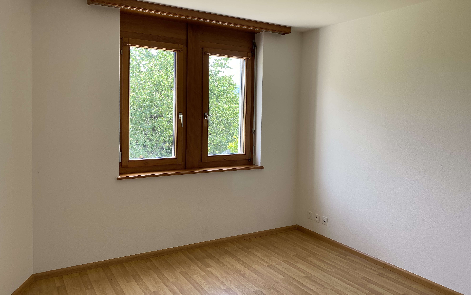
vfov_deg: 44.4
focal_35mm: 28
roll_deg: -1.6
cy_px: 125
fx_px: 359
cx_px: 233
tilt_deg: -1.0
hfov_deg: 66.5
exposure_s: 1/122
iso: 64
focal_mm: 4.25
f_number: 1.8
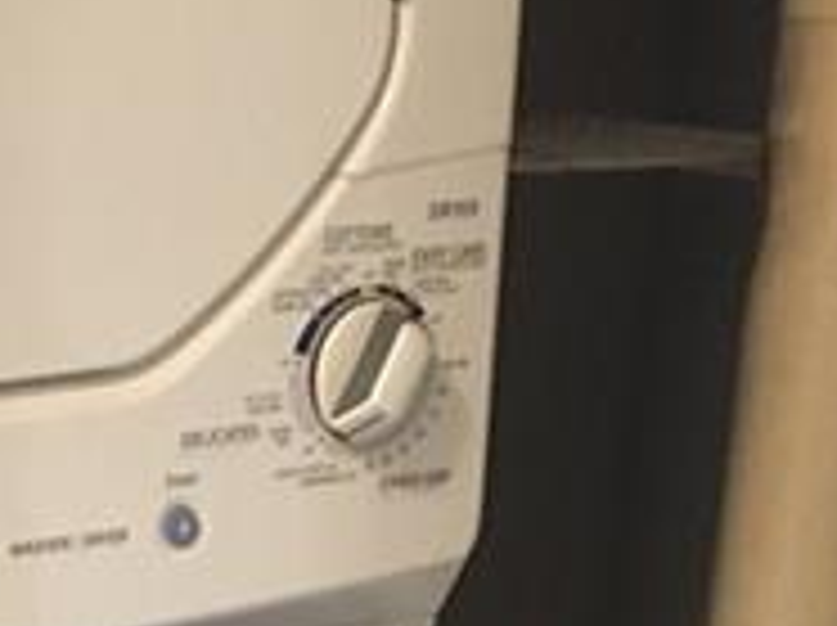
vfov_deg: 11.6
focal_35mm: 120
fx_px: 2898
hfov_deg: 15.7
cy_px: 1045
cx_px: -220
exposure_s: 1/15
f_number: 2.2
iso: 400
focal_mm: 4.15
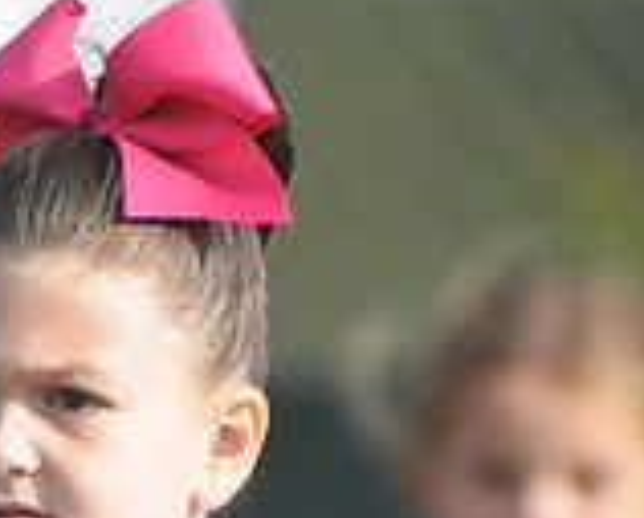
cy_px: 1003
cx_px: 271
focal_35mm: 2059
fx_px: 39317
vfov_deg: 0.8
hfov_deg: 0.9
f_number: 4
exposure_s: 1/8000
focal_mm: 400
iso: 1600
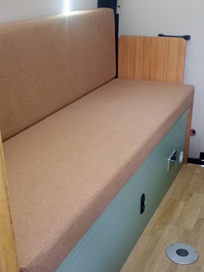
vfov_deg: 63.4
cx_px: 102
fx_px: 220
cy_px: 136
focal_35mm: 28
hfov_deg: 49.7
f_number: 1.8
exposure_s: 1/25
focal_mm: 4.27
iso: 806
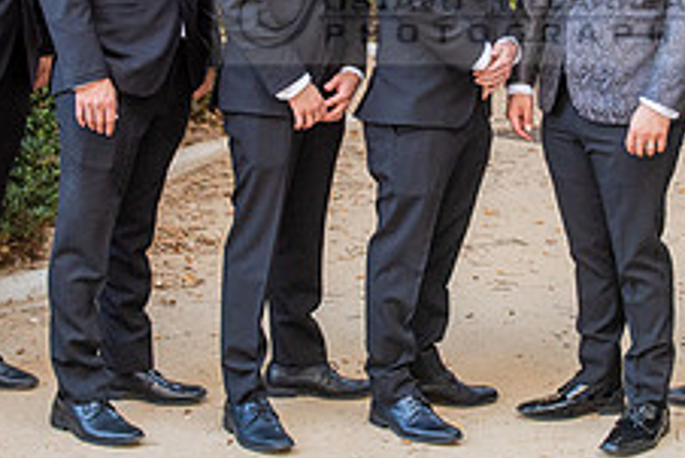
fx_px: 1675
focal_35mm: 88
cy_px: -8
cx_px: 476
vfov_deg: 15.3
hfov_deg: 23.0
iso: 640
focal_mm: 32
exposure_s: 1/200
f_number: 4.5
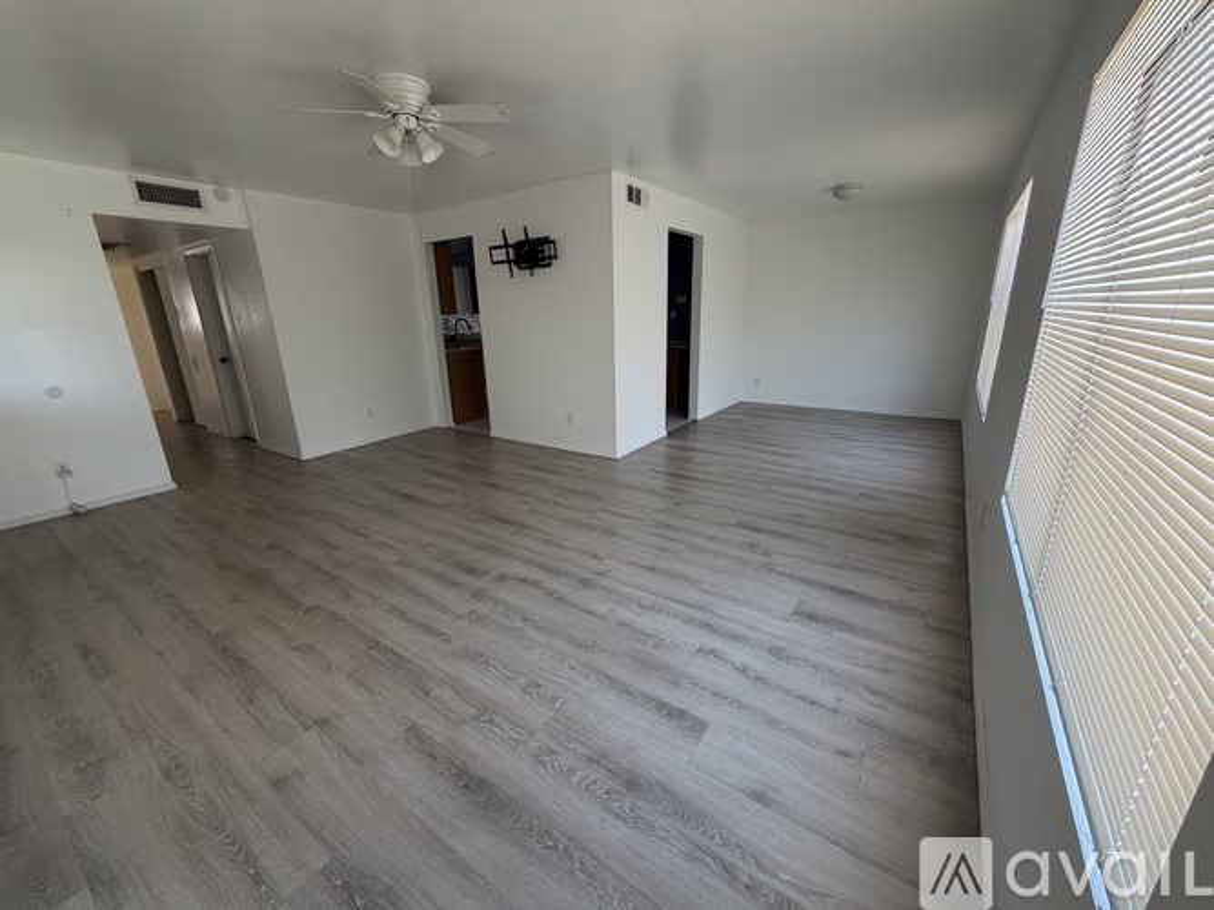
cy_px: 455
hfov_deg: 102.1
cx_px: 607
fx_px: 491
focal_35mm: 14
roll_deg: +2.5
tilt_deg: -17.3
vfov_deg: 85.7
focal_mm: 2.22
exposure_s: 1/121
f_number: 2.2
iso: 200
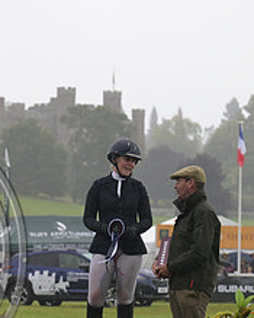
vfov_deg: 7.6
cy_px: 233
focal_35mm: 254
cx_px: -139
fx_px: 2388
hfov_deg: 6.0
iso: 900
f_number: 5
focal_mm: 102
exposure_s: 1/1000
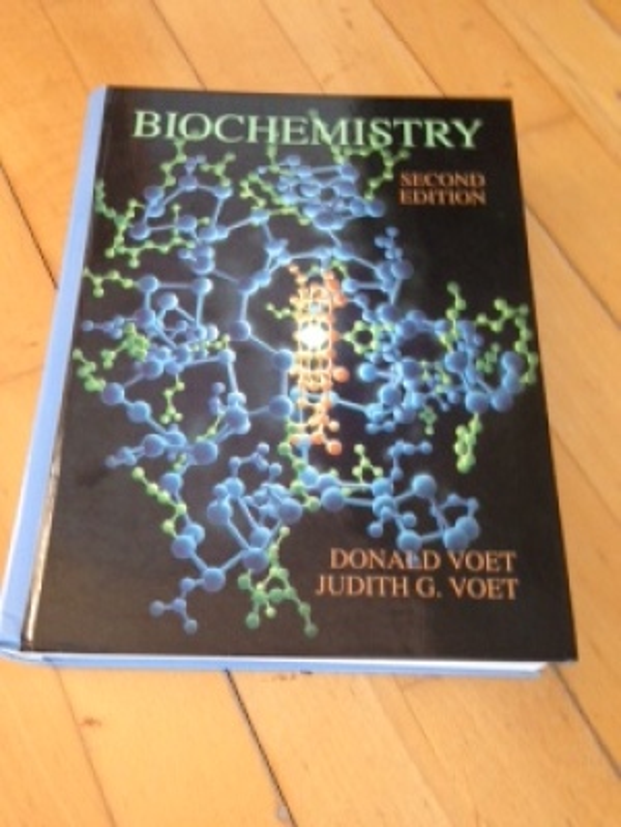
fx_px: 789
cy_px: 414
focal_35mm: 33
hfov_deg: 42.9
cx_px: 310
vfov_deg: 55.4
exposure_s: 1/20
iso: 250
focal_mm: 4.13
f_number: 2.4
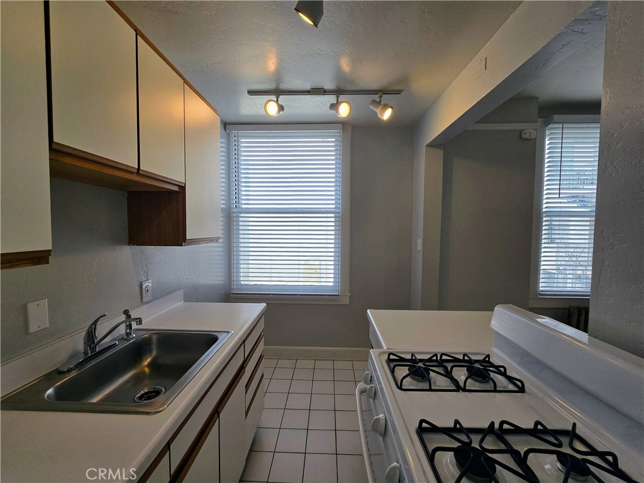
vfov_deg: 89.9
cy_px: 242
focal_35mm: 13
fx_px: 242
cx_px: 322
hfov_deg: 106.2
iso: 64
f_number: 2.2
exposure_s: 1/250
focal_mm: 2.2
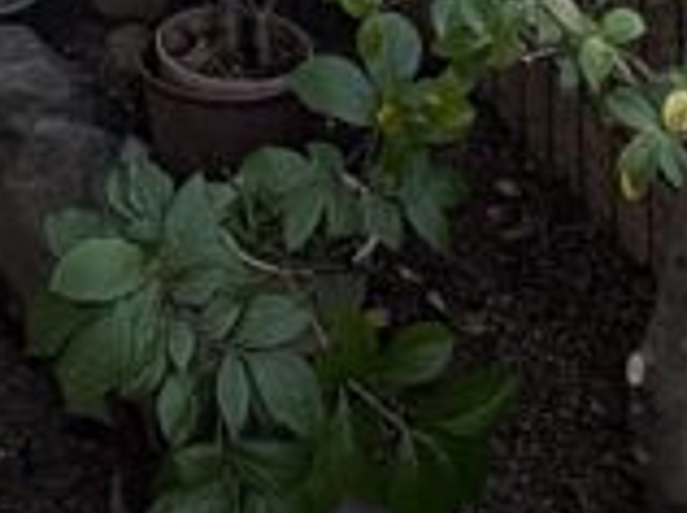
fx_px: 1803
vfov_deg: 12.0
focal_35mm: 91
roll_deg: +2.3
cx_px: 104
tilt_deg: -3.2
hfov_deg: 21.2
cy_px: -822
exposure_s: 1/212
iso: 64
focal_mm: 2.22
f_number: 2.2
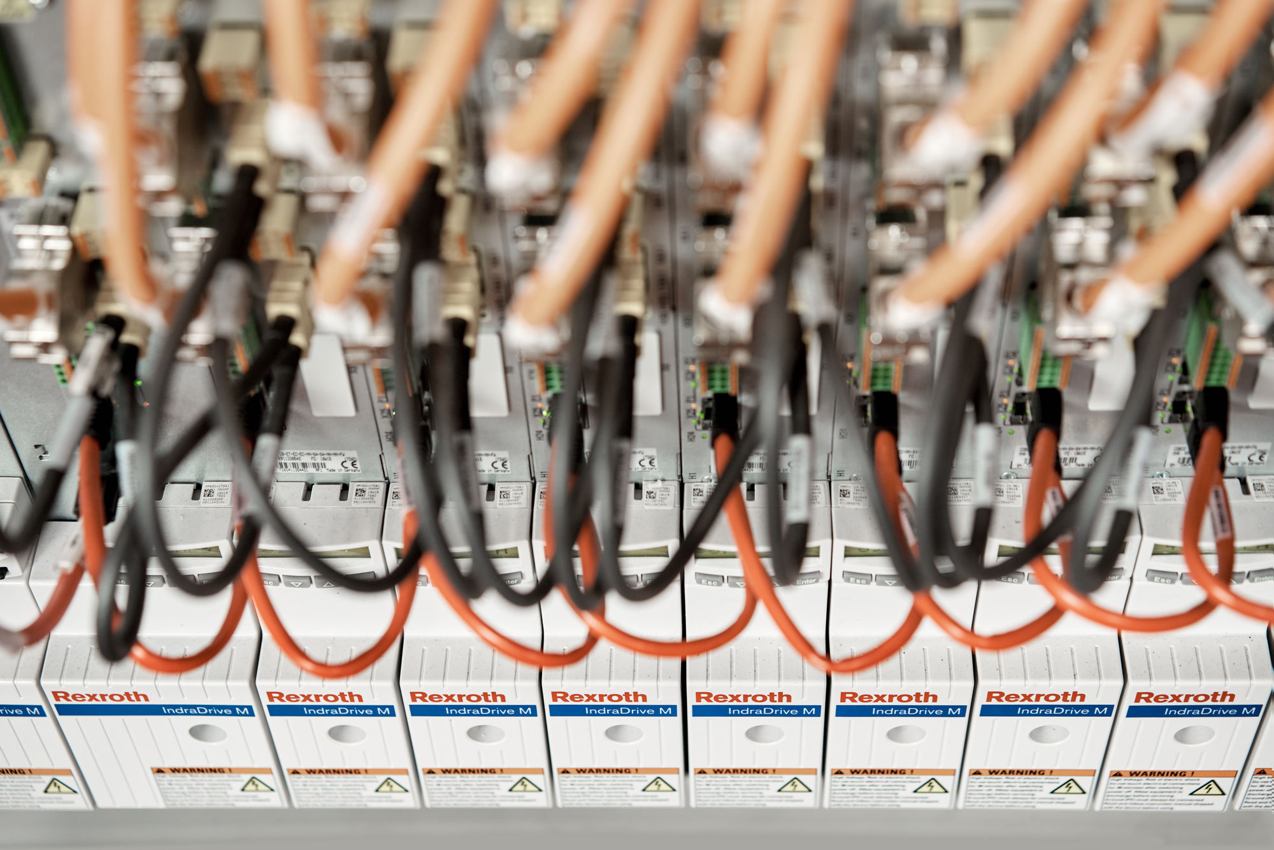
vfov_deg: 24.6
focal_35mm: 55
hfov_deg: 36.2
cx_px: 637
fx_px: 1947
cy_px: 425
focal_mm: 55
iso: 640
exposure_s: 1/125
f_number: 3.2
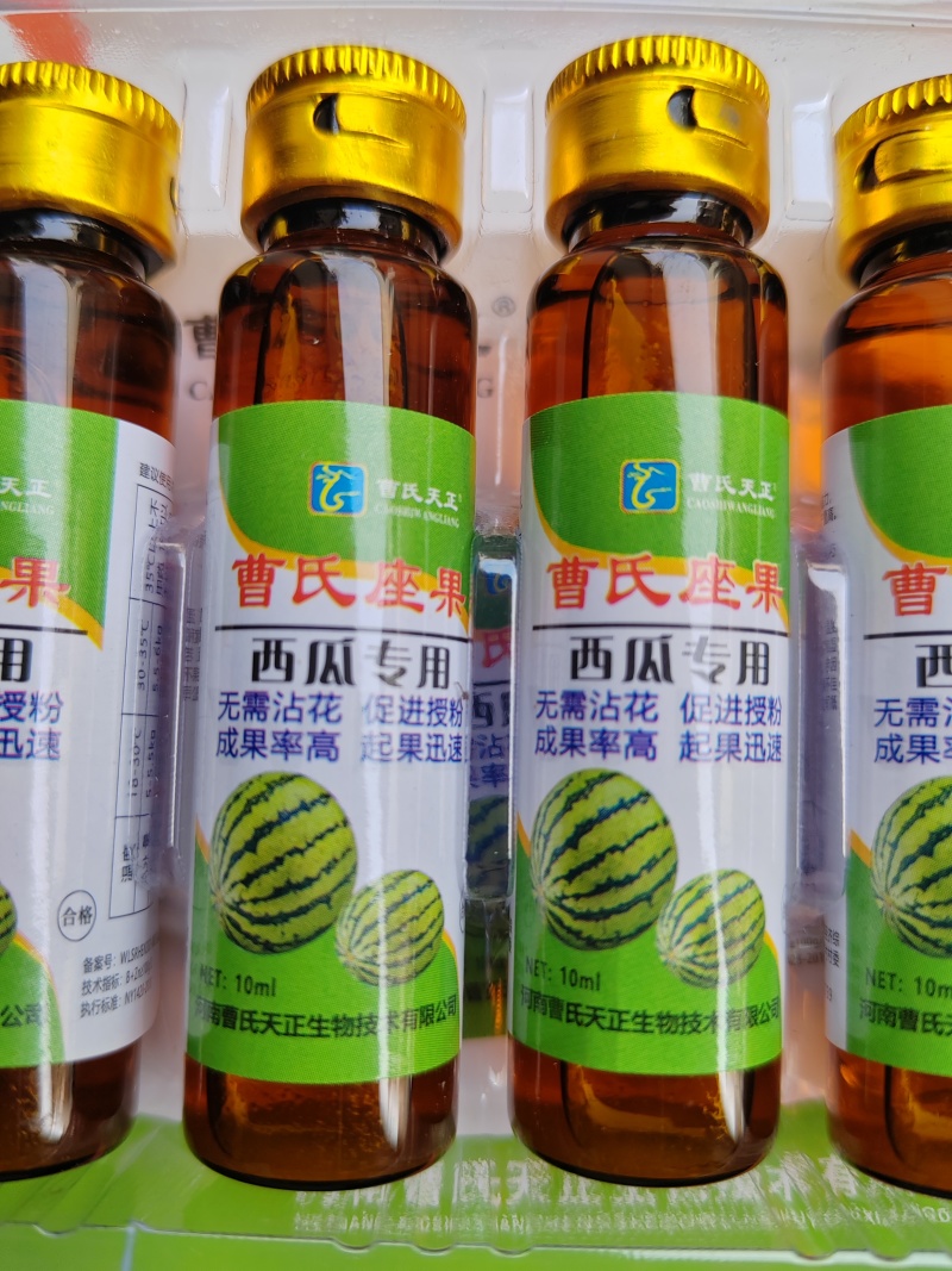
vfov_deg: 65.3
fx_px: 990
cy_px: 636
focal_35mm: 27
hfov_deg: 51.3
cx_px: 476
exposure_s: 1/190
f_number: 1.9
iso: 100
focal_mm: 5.52
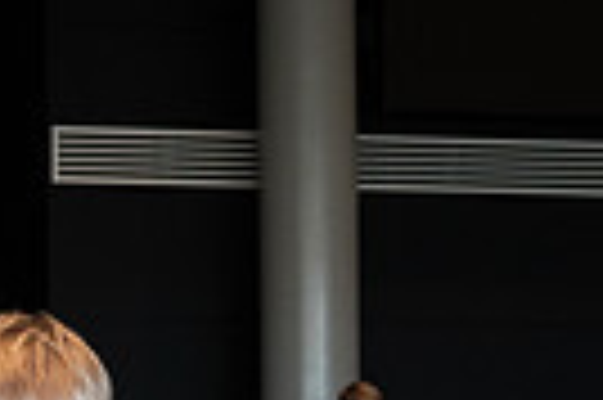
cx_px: -425
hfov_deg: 10.2
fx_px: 3229
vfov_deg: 7.0
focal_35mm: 193
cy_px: 562
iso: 2000
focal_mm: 35
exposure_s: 1/160
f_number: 5.6
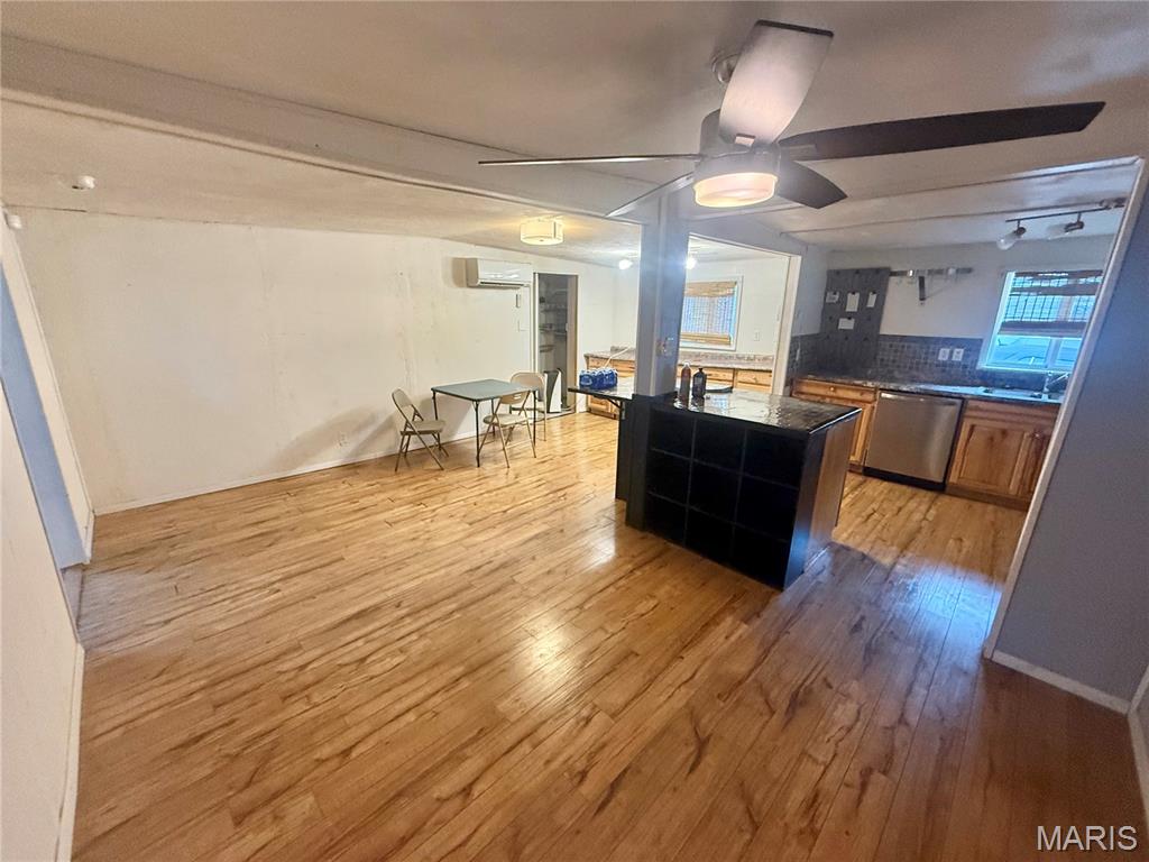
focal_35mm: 14
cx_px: 574
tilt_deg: -14.3
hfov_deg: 102.1
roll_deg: -0.8
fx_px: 465
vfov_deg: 85.7
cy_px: 431
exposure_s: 1/60
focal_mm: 2.22
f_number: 2.2
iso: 500
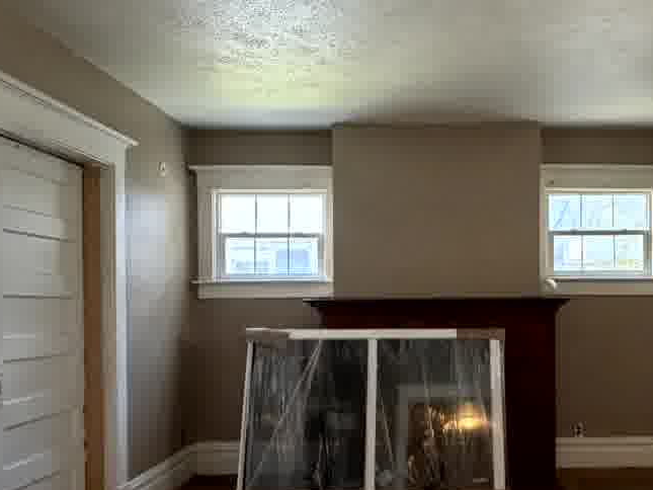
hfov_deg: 56.7
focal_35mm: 31
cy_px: 299
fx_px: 585
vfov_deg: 45.2
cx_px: 451
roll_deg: +1.0
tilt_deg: +1.7
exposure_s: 1/60
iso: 320
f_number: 2.2
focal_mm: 2.22
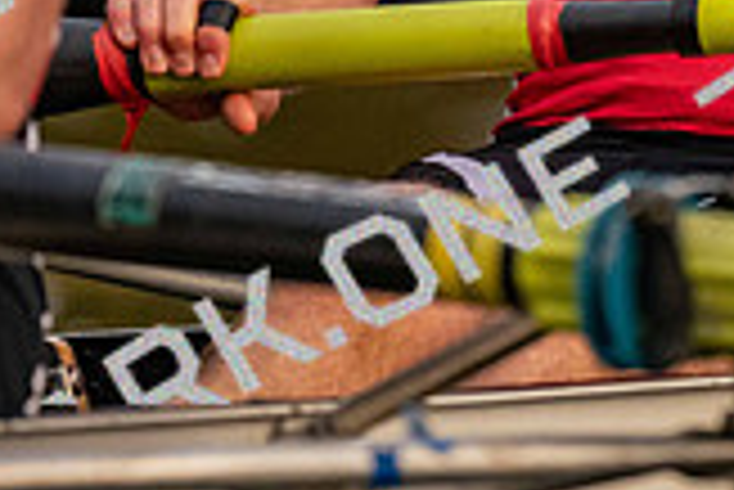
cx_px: 455
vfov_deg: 0.6
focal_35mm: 2133
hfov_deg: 1.0
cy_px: -366
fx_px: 43527
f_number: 4
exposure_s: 1/2500
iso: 3200
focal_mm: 600
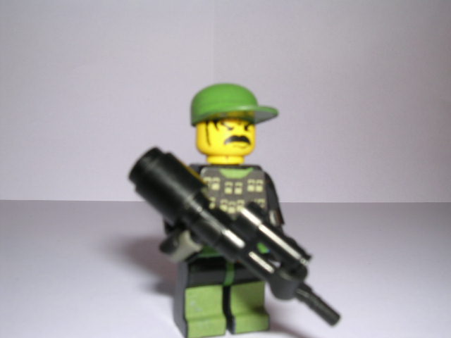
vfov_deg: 37.7
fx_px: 495
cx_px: 226
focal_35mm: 38
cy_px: 169
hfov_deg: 49.0
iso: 100
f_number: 5.6
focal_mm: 5.8
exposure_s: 1/60.1
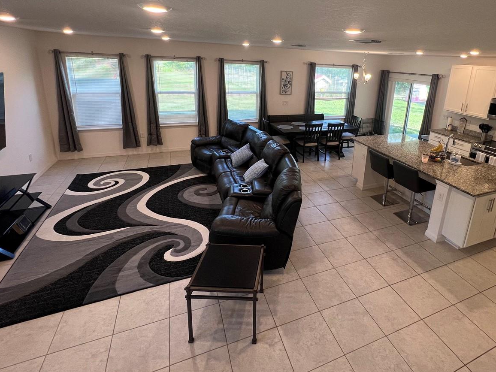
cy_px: 132
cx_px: 298
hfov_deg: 86.6
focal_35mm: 18
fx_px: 258
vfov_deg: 70.1
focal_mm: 1.57
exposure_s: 1/120
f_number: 1.8
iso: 125
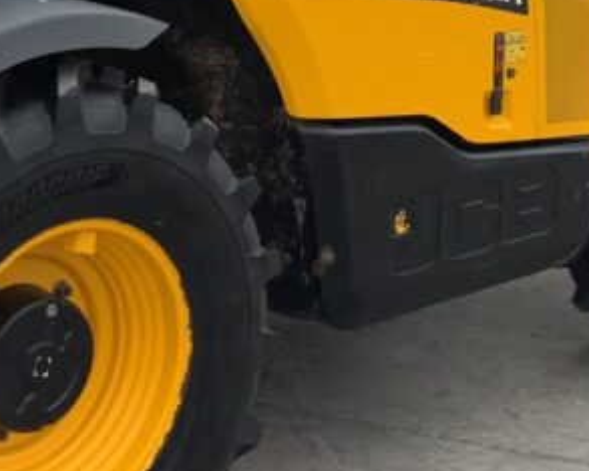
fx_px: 1725
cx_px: 257
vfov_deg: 15.4
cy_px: 66
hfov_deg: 19.4
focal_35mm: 99
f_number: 1.8
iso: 16
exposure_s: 1/450
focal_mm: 3
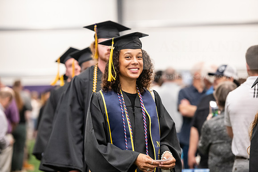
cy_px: 86
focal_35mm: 150
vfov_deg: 9.2
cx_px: 129
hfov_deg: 13.7
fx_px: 1075
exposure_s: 1/200
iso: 3200
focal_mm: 150
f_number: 3.2
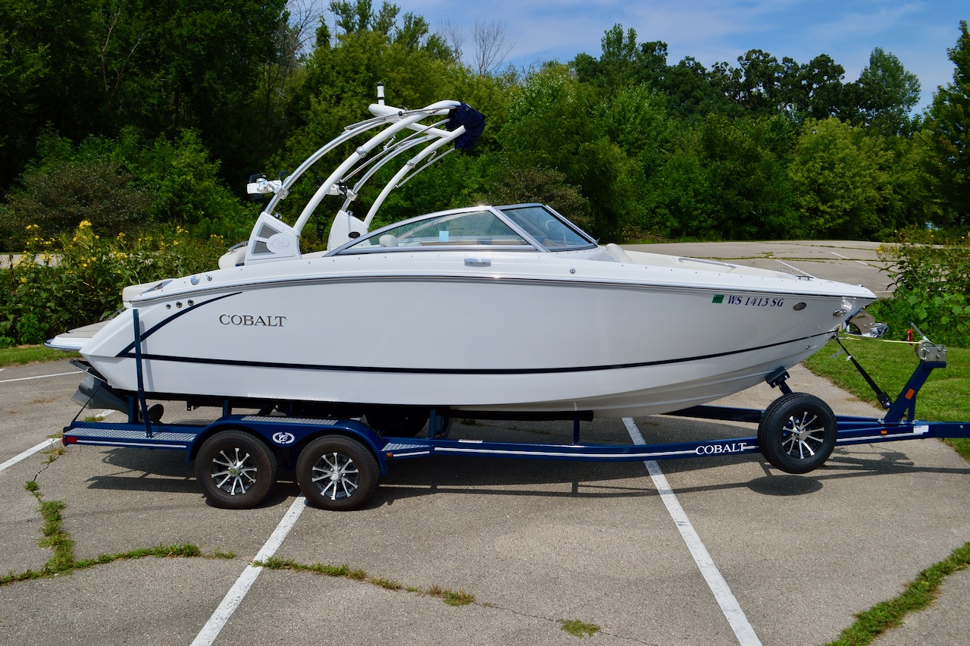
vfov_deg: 39.9
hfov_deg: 57.2
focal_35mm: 33
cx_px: 485
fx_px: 889
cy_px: 323
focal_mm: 22
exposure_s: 1/320
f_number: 9
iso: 100
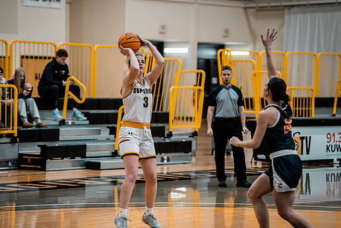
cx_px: 146
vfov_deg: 10.3
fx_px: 1260
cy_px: 120
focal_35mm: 133
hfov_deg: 15.4
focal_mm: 107
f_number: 3.2
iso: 1600
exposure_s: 1/640
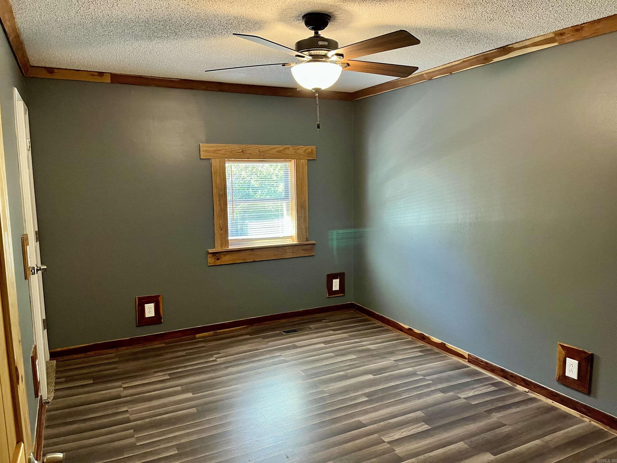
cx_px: 308
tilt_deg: -7.1
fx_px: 463
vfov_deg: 53.1
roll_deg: +1.5
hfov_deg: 67.3
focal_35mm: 26
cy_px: 232
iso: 100
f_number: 1.6
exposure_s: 1/60
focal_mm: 5.1
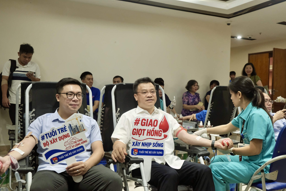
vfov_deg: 38.9
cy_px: 96
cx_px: 147
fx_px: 270
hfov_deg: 55.8
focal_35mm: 34
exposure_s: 1/150
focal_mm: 22.3
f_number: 4.5
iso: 3200
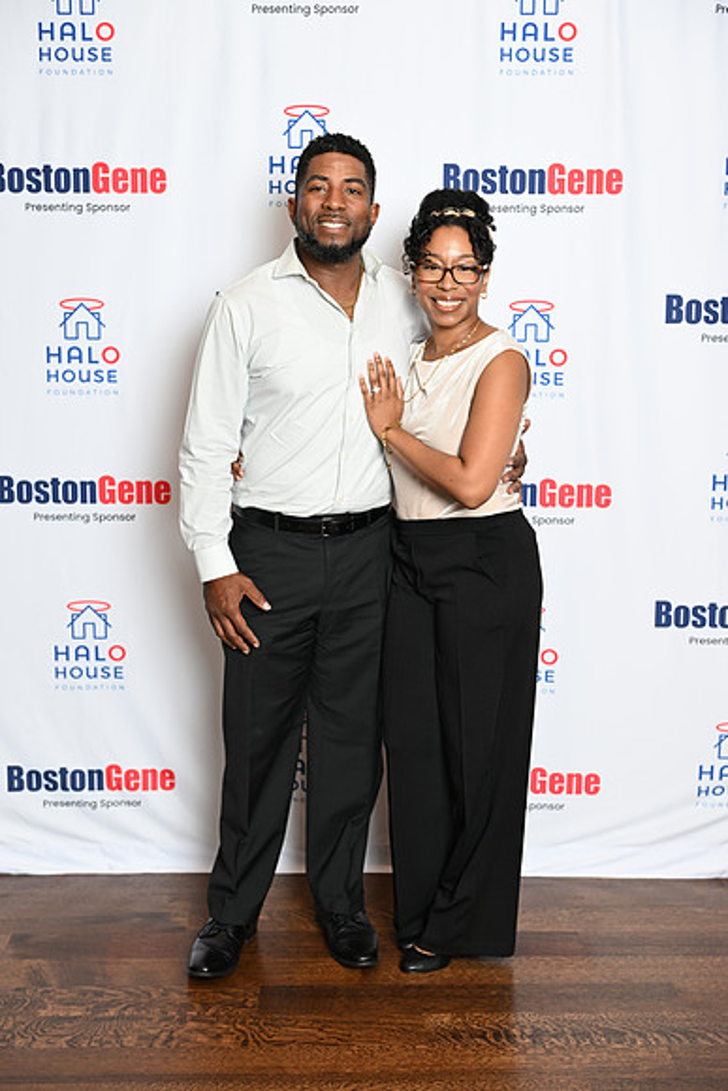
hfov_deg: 28.1
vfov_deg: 41.1
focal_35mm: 48
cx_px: 364
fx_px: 1455
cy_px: 546
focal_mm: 48
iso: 200
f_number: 2.8
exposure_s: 1/80
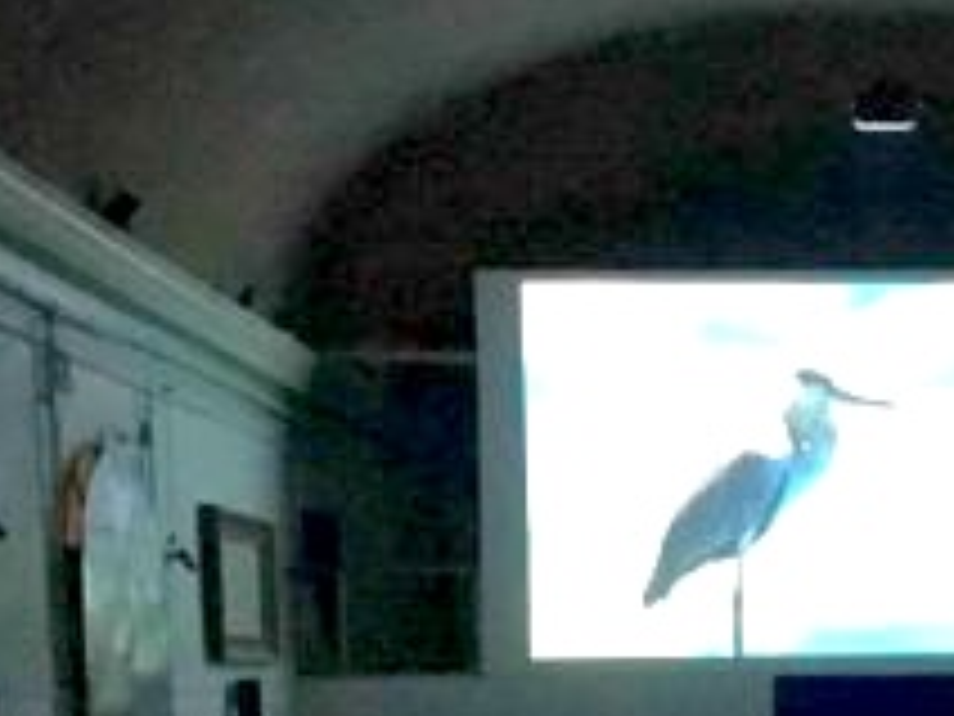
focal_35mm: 82
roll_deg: -0.1
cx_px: 868
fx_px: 2260
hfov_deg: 23.2
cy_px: 896
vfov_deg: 17.1
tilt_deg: -5.4
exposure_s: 1/17
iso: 1600
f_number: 2.2
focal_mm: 4.15
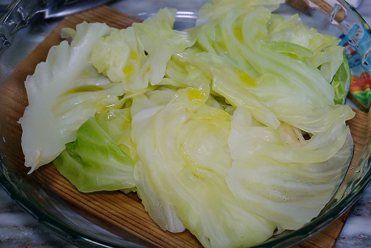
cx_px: 186
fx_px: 722
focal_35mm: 70
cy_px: 124
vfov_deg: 19.5
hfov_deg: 28.8
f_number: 8
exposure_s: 1/40
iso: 1000
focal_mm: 46.6
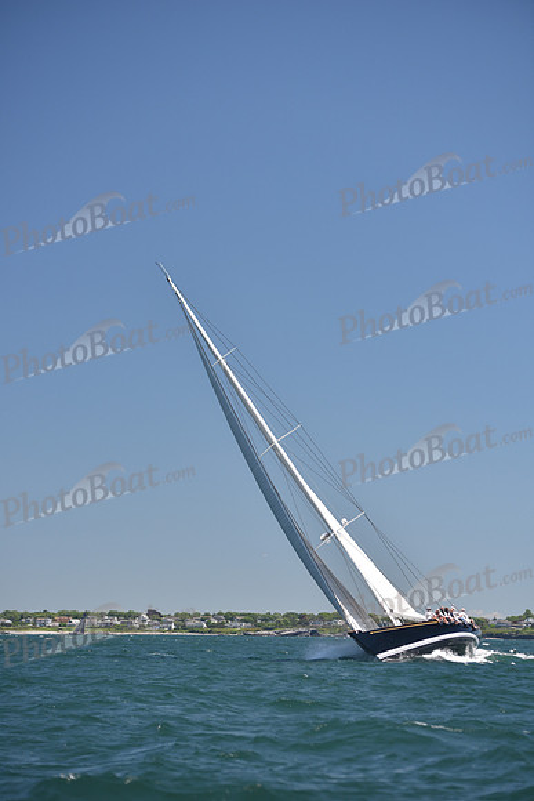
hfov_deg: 13.7
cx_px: 267
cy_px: 400
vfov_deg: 20.4
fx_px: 2223
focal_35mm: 100
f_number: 3.5
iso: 200
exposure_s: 1/1000
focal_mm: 100
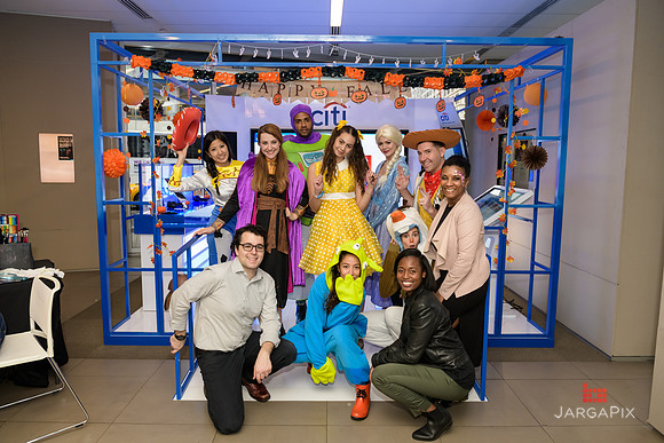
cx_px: 332
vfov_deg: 48.0
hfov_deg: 67.4
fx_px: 498
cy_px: 222
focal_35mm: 27
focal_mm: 27
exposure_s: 1/125
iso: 800
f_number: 4.5
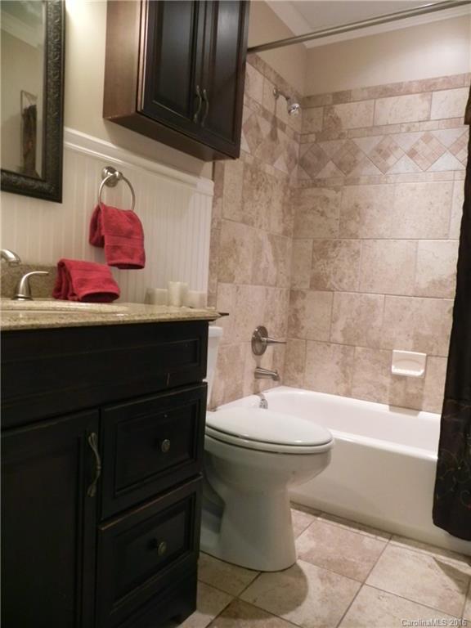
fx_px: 472
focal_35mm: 26
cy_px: 314
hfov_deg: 53.1
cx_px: 236
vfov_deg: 67.3
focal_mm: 4.6
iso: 187
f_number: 2.8
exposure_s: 1/30
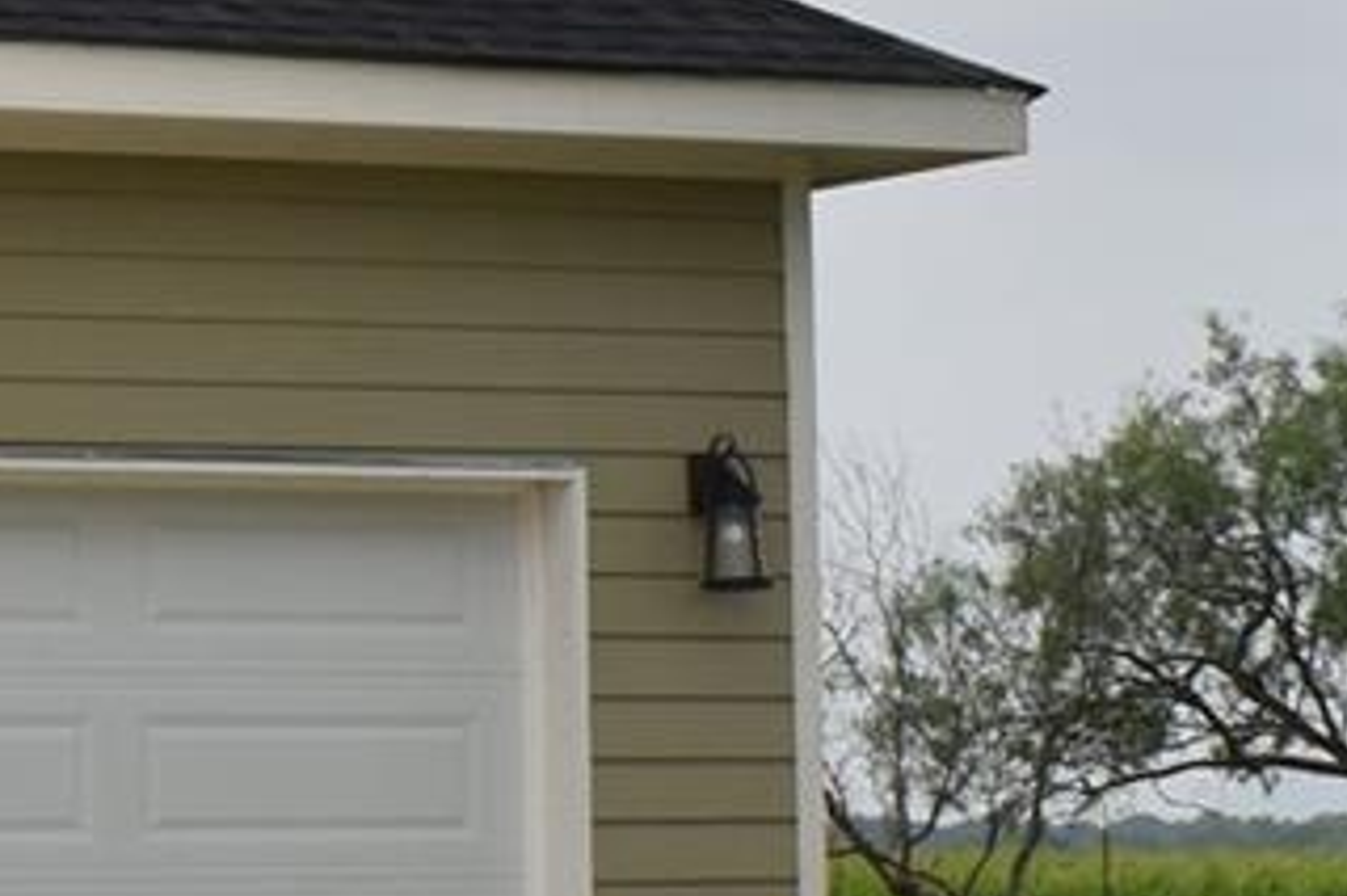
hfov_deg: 11.5
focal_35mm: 173
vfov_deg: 7.9
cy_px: 267
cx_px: -581
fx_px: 6469
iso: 100
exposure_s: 1/200
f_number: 11
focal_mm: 18
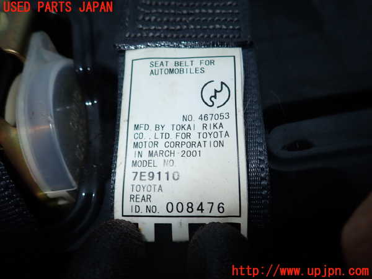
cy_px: 140
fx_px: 269
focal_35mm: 25
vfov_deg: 54.9
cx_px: 186
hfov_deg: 69.4
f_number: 5.6
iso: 100
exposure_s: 1/30
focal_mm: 4.5
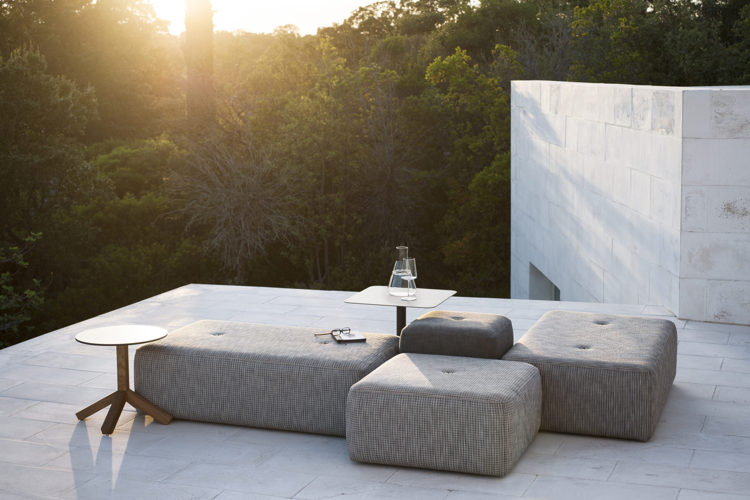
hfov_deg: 33.4
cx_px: 375
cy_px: 250
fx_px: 1250
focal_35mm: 60
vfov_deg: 22.6
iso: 100
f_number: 6.3
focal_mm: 60
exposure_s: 1/80
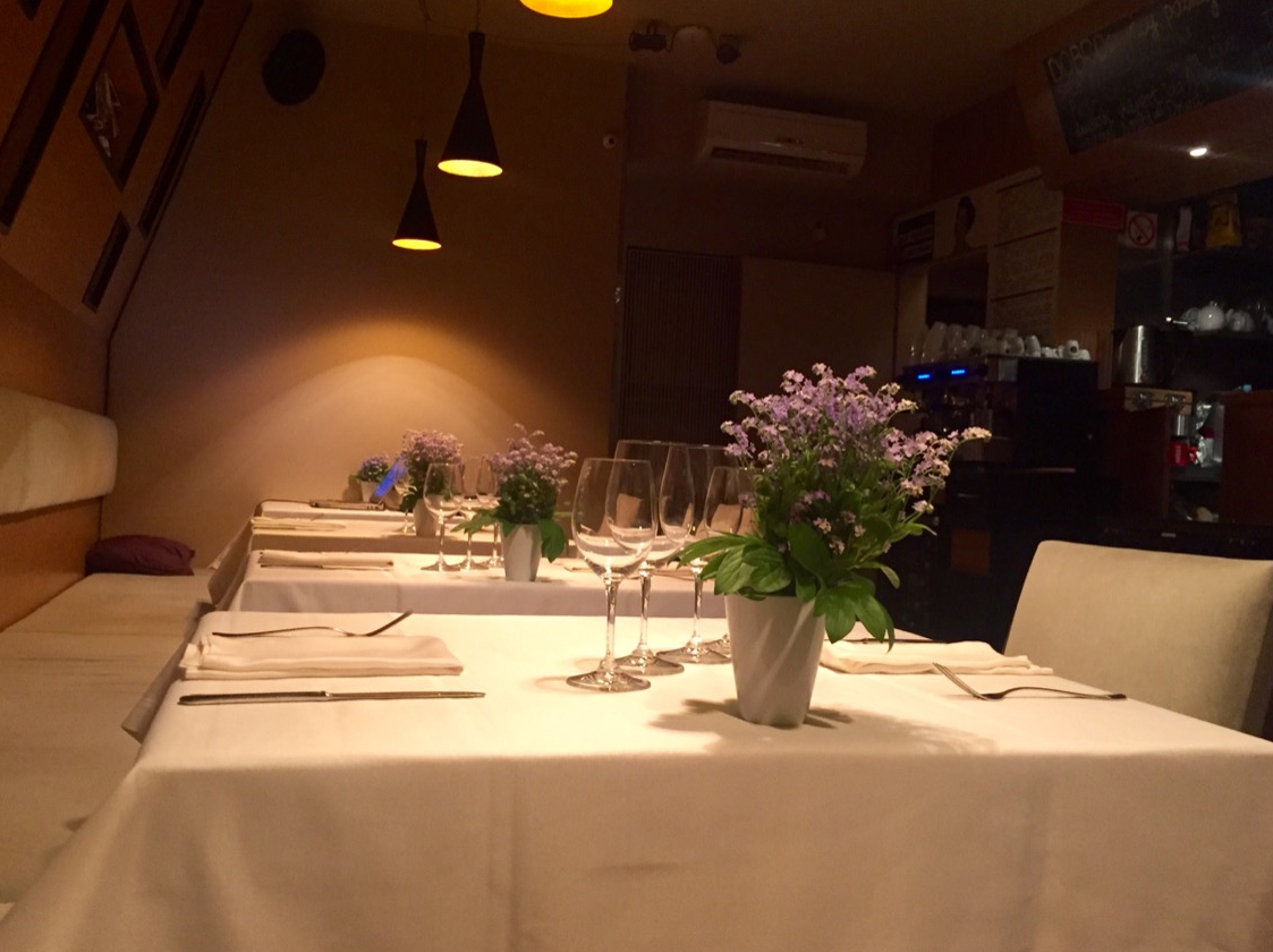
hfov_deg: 58.4
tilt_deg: +1.7
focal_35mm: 31
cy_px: 459
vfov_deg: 45.4
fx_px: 1139
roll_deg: +0.0
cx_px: 614
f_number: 2.2
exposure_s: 1/25
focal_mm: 4.15
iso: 250
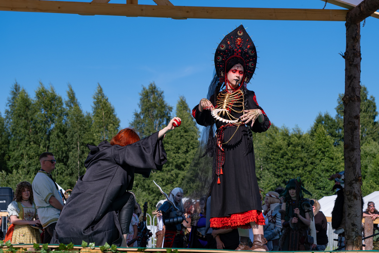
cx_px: 200
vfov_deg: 17.2
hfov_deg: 25.6
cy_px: 112
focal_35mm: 79
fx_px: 834
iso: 160
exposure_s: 1/1250
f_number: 4
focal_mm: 44.1
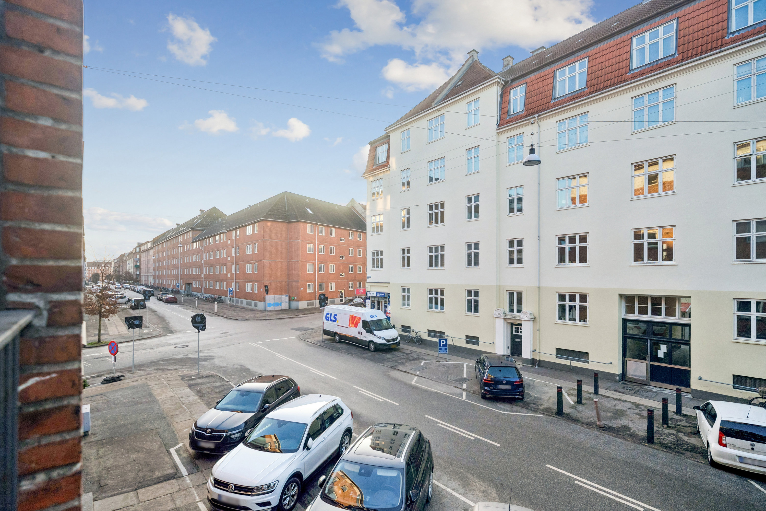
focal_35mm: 16
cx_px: 383
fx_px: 340
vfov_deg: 73.7
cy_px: 256
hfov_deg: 96.7
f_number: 5
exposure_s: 1/640
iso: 320
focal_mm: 16
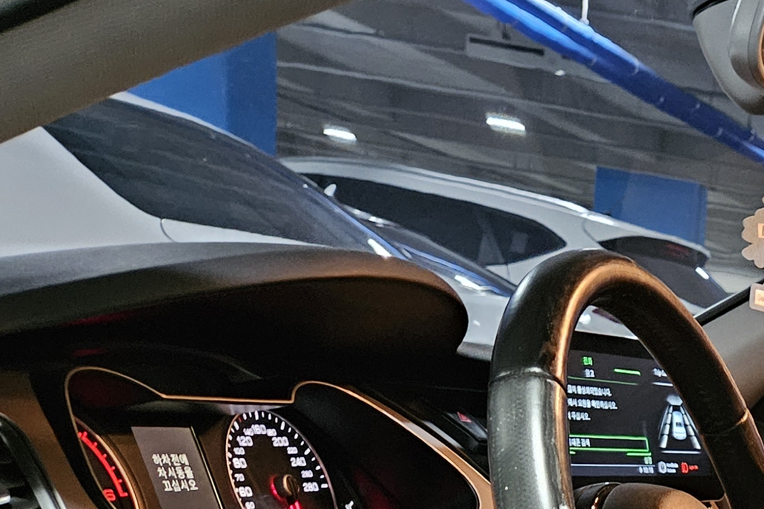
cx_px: 1042
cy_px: 831
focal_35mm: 71
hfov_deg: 24.2
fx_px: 1506
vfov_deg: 16.8
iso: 800
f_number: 1.8
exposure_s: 1/24
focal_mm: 5.4
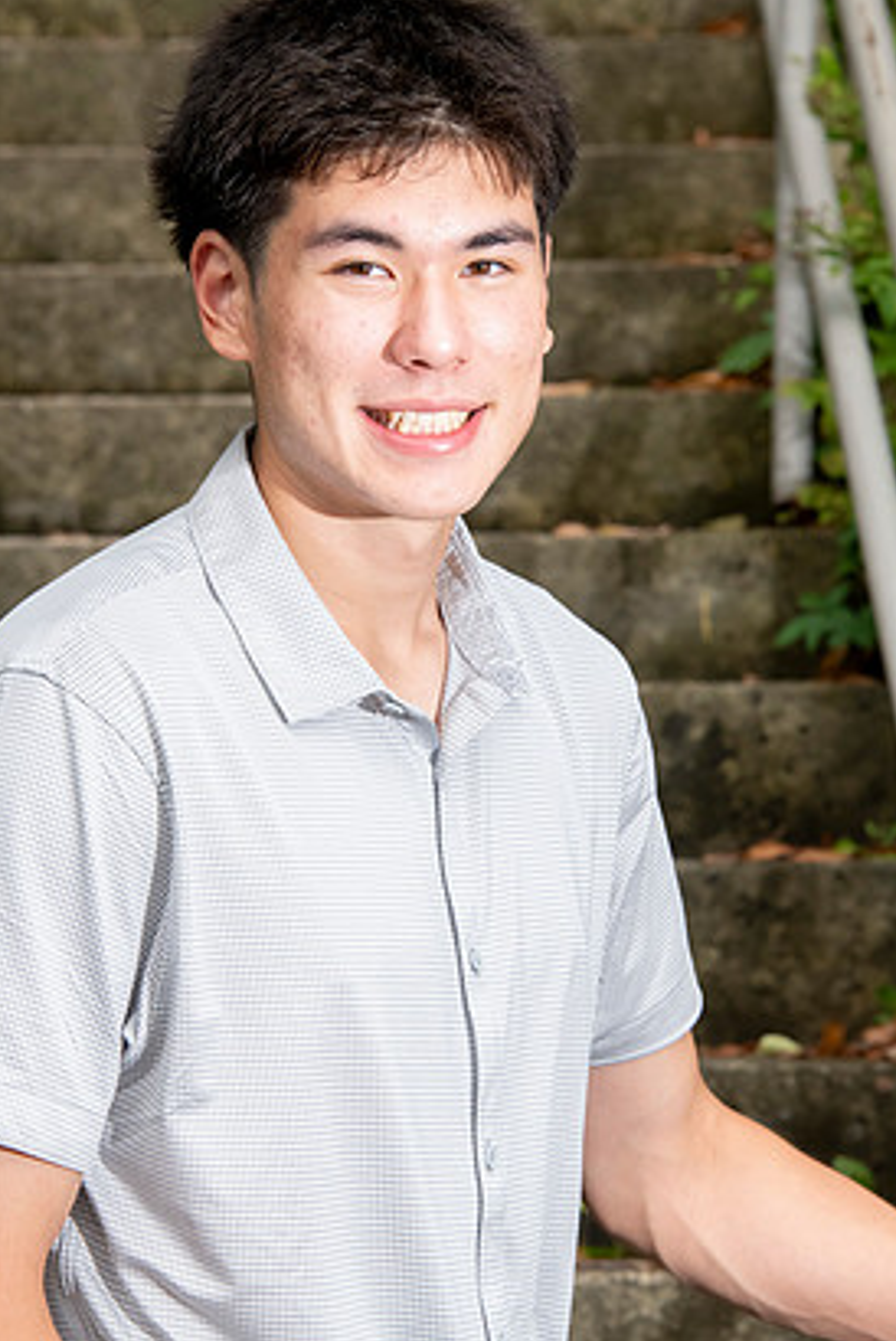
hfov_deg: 8.6
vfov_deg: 12.9
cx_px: 448
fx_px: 5926
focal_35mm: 159
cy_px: 648
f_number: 10
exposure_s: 1/160
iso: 2000
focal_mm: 145
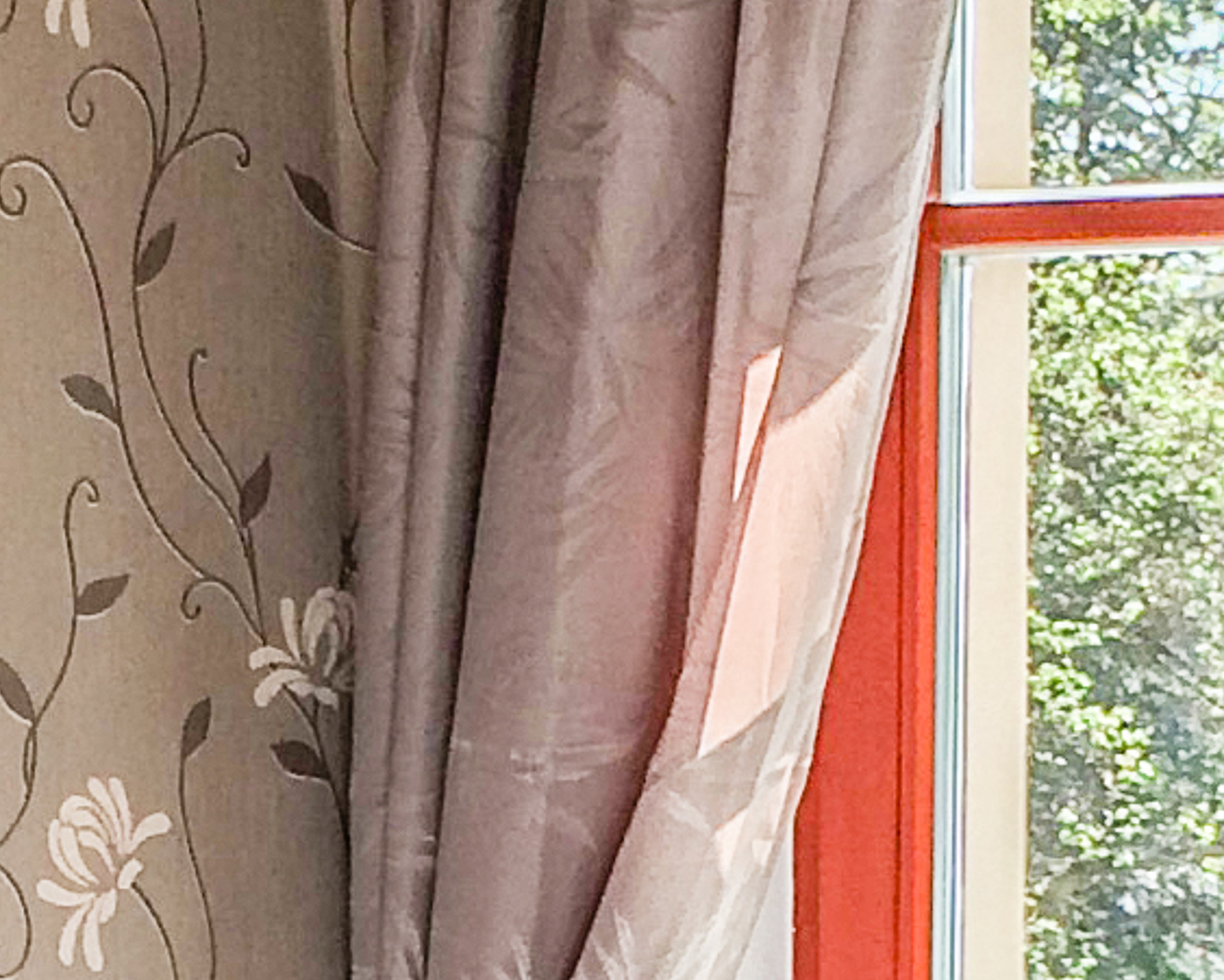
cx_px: 354
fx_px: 5944
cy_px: 1502
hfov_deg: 11.7
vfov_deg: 9.2
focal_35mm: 164
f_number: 2.2
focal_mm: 4.15
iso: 32
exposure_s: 1/471
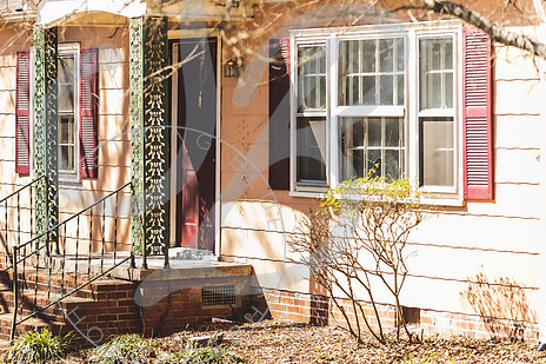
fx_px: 2138
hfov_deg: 14.5
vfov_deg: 9.7
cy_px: 148
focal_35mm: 141
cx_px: 219
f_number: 2.8
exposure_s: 1/400
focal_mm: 110
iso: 200
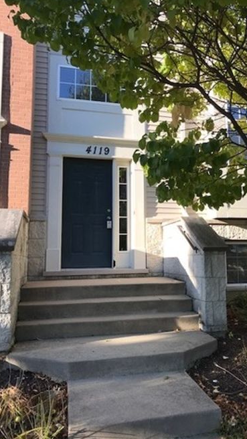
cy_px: 217
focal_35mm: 31
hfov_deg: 37.6
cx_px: 154
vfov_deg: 62.6
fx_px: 361
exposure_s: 1/584
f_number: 1.8
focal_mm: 3.99
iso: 20
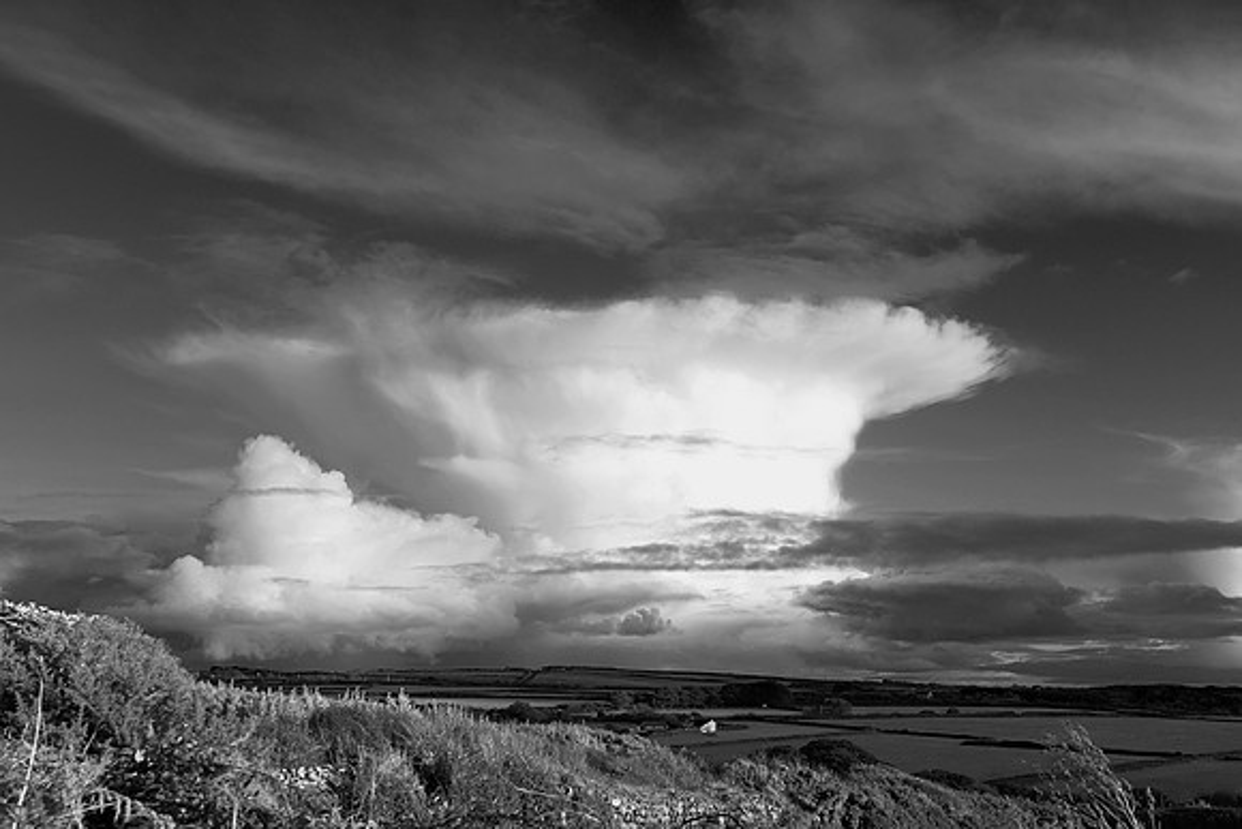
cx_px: 621
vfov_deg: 46.4
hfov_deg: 65.5
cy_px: 414
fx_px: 966
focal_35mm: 28
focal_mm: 28
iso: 100
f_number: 11
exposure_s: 1/100
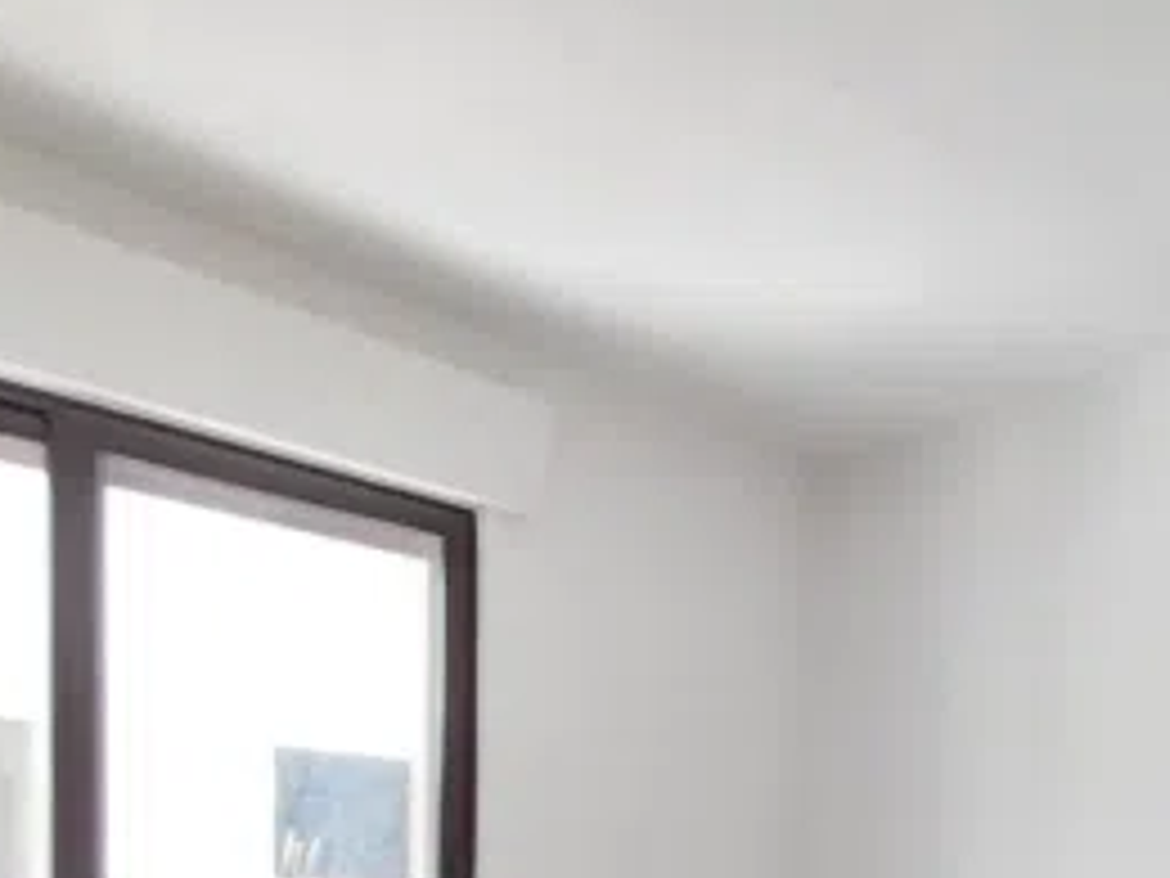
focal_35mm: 35
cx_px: 878
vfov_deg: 35.8
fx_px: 1183
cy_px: 921
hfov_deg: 50.5
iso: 64
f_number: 2.2
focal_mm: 1.3
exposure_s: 1/50
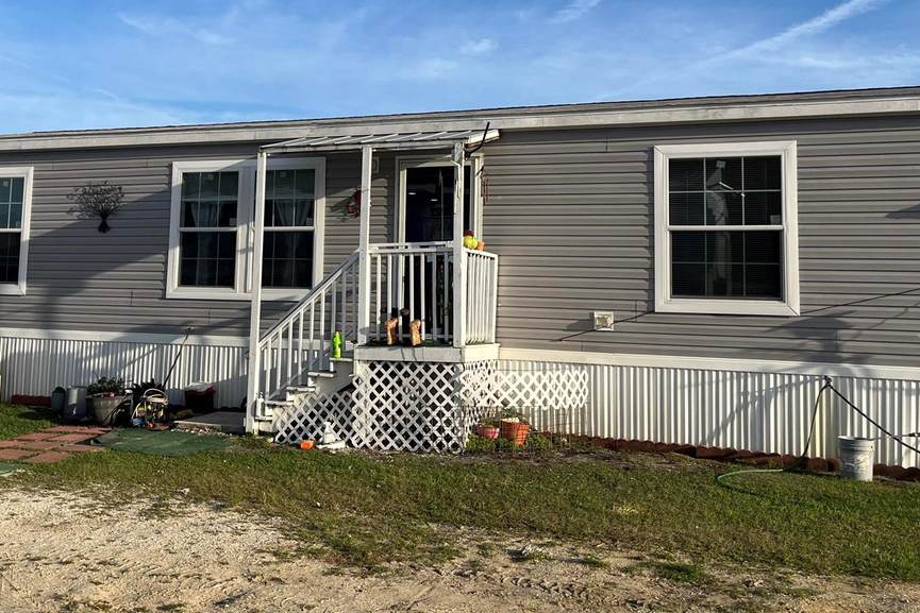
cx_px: 374
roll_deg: -1.8
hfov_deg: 48.2
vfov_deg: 33.0
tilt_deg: +6.0
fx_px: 1022
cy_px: 187
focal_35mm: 40
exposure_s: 1/3135
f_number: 1.6
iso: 50
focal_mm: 5.1
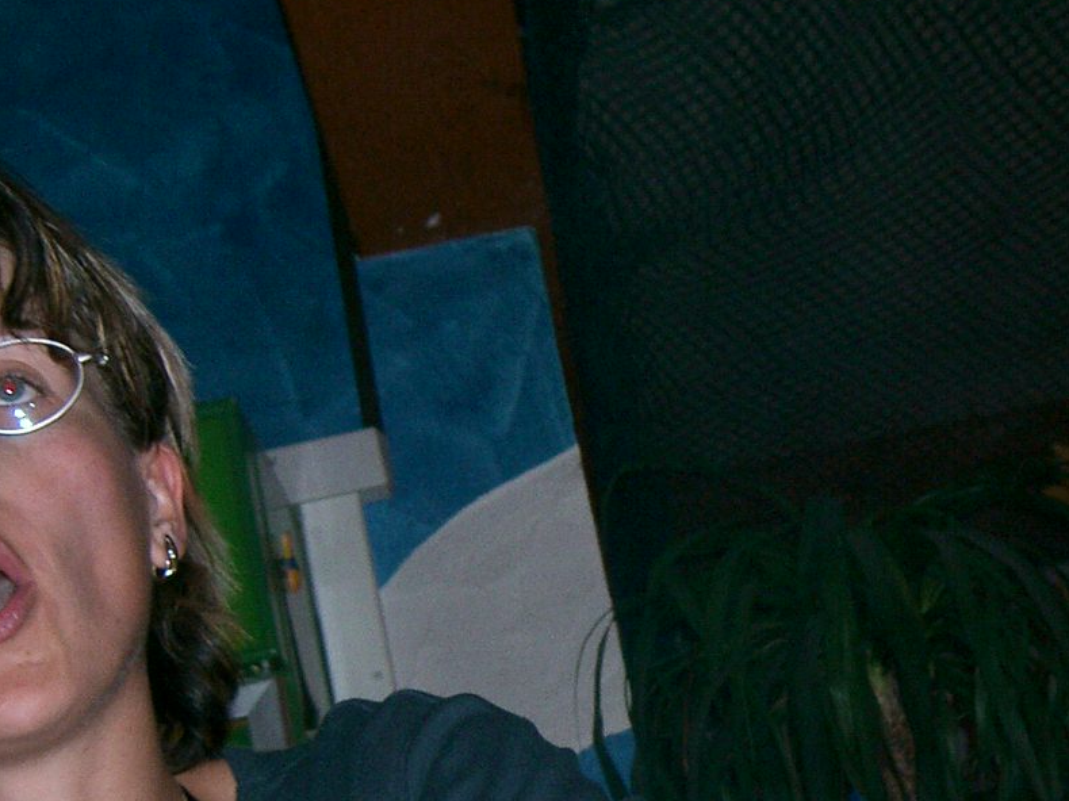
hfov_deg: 24.5
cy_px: 640
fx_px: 2439
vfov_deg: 18.5
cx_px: 796
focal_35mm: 79
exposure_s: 1/50
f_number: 2.8
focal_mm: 8
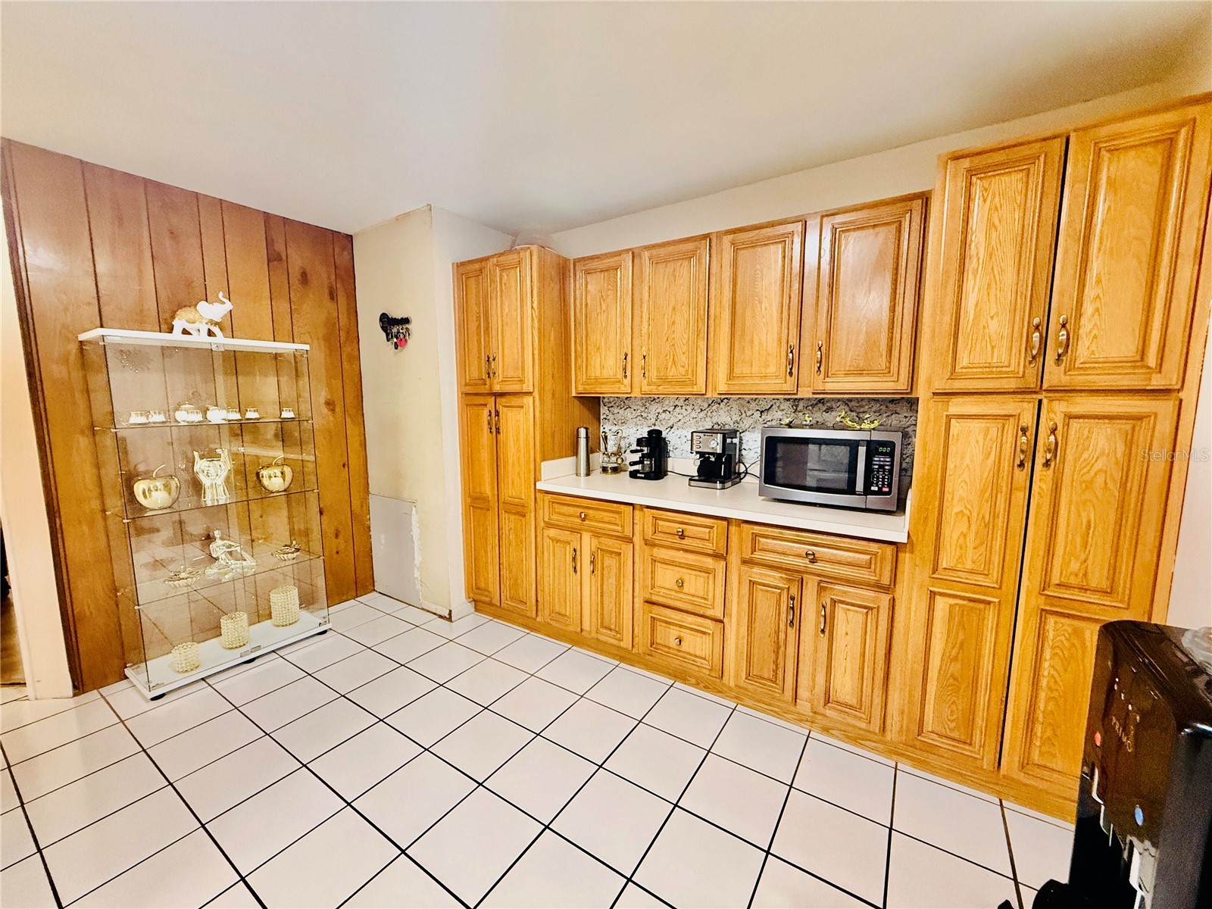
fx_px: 490
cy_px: 454
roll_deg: -0.1
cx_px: 606
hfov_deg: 102.1
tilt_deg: -6.5
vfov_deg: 85.7
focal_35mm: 14
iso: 500
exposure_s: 1/60
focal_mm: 2.22
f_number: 2.2
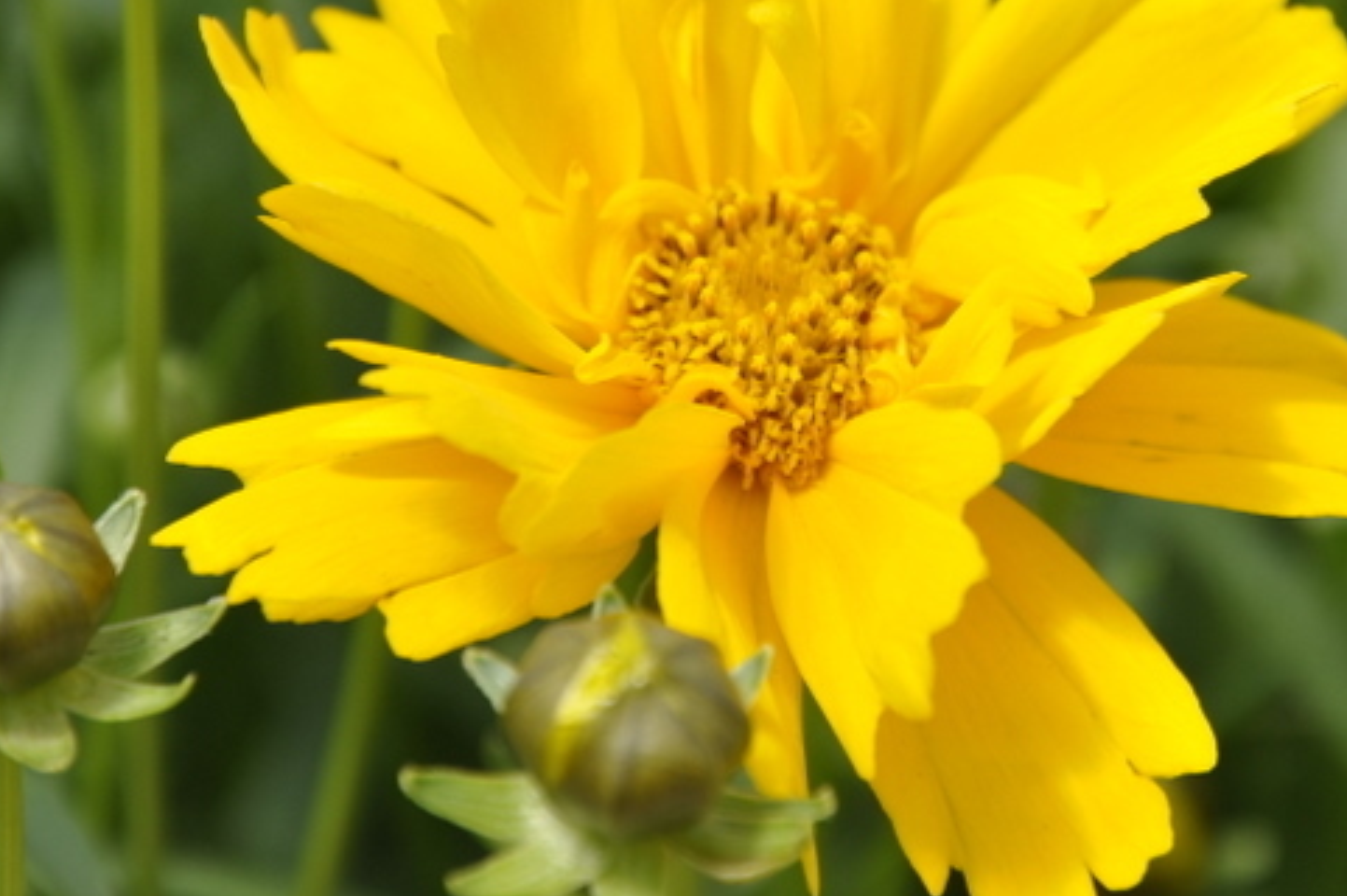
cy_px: 286
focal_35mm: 262
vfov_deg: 5.2
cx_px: 815
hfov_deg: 7.9
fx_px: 9790
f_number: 8
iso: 200
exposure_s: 1/250
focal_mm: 105
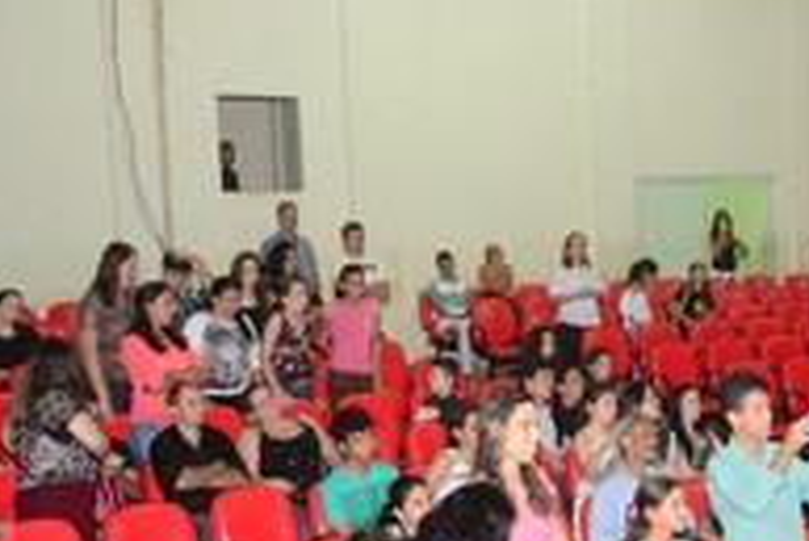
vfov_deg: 19.2
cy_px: 457
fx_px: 1574
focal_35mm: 70
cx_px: 704
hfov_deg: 27.9
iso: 3200
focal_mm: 20
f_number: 3.5
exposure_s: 1/80
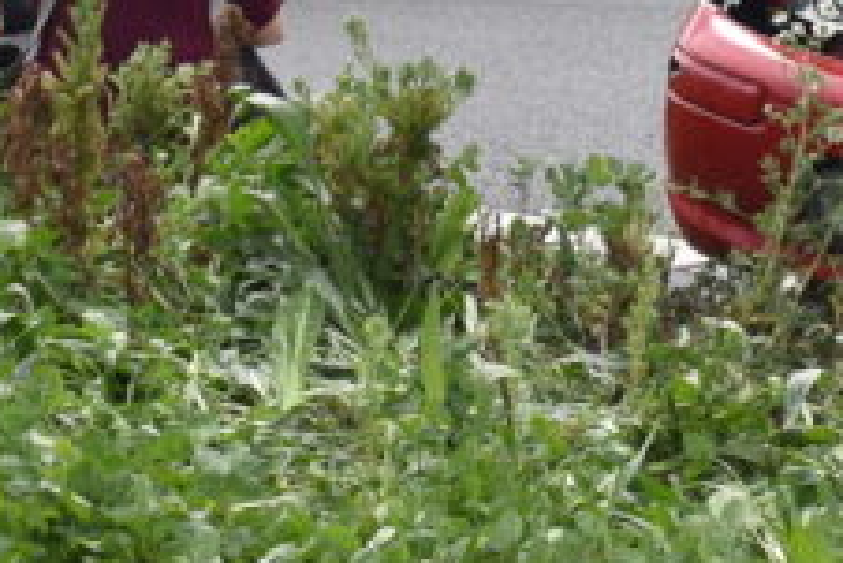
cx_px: 347
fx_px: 3772
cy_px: -149
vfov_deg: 8.4
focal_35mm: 161
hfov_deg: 12.7
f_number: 10
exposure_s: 1/160
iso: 100
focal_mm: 27
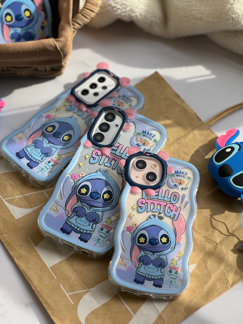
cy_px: 162
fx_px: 721
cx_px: 122
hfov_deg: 19.1
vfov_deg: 25.3
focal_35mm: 77
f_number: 2.8
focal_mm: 9
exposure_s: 1/333
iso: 25
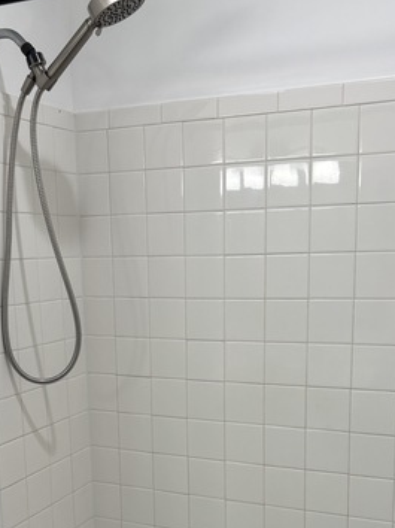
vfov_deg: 37.9
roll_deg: +0.7
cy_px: 397
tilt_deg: -11.5
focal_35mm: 49
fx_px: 746
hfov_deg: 29.6
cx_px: 162
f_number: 1.6
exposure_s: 1/120
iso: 80
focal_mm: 5.96
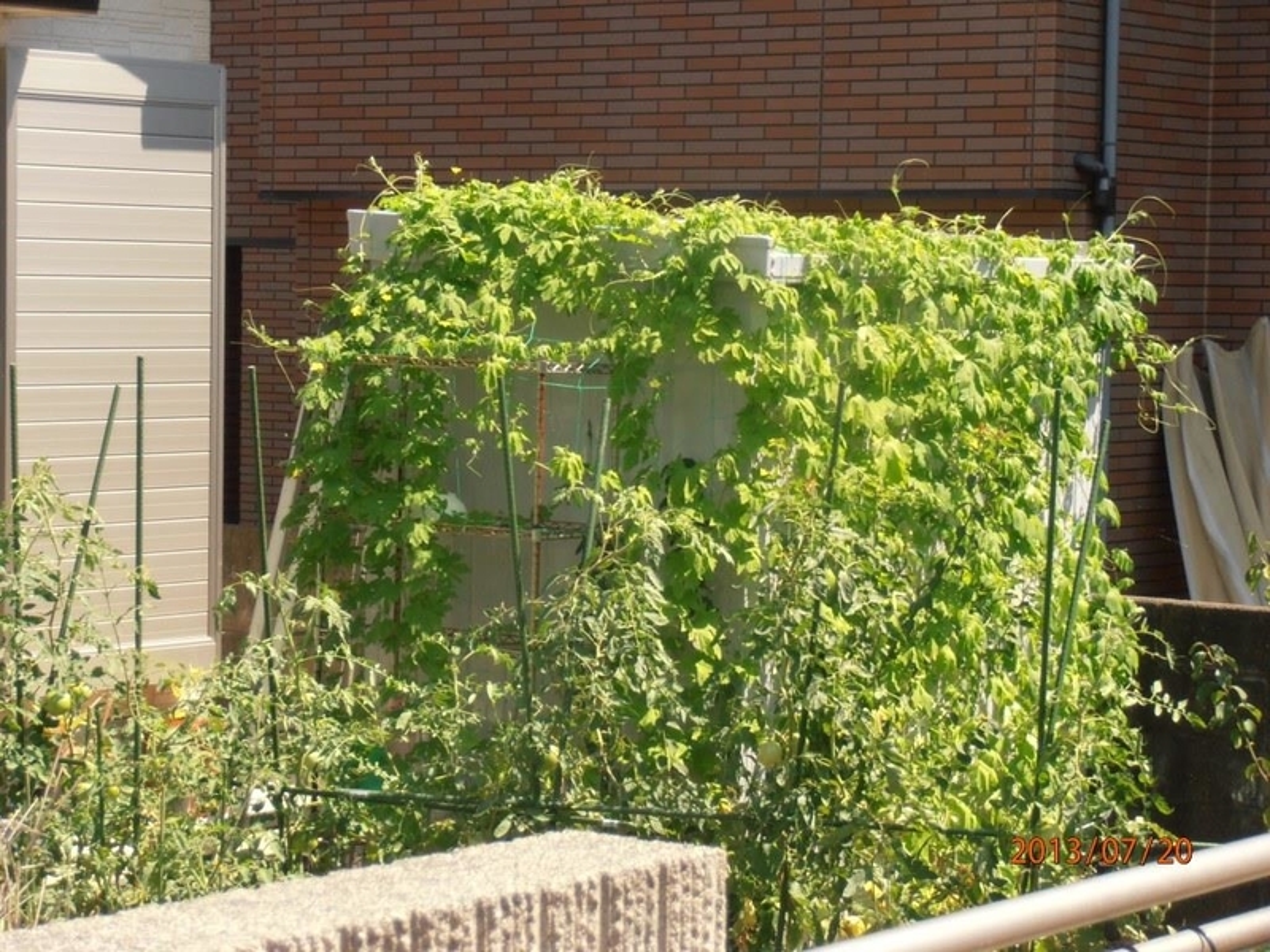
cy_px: 476
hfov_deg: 17.7
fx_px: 4072
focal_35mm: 111
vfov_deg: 13.3
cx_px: 635
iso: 160
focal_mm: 19.64
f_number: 5.5
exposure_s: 1/320
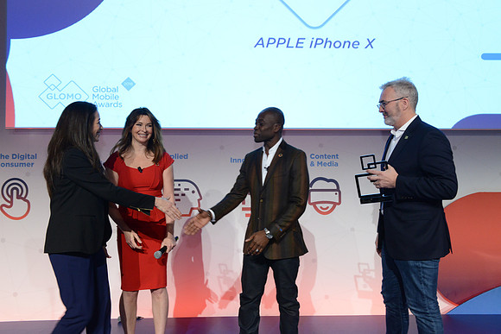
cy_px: 167
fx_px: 487
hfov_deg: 54.4
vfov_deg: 37.9
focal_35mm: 35
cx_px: 250
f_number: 6.3
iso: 2500
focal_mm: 35
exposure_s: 1/100
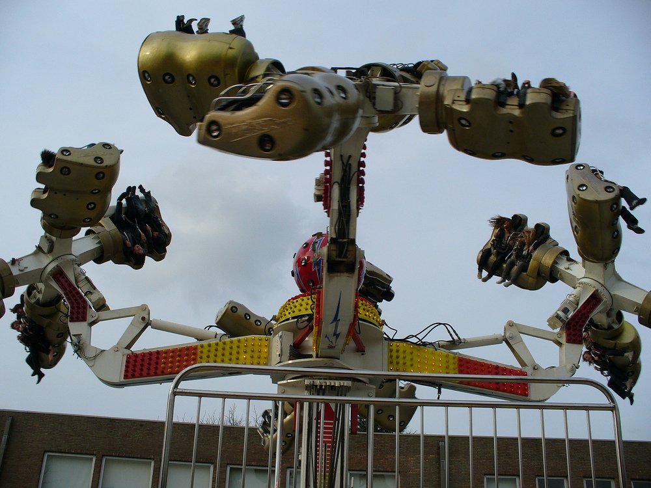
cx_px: 326
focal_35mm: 37
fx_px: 696
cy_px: 244
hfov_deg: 50.1
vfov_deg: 38.7
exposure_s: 1/200
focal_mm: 6.1
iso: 80
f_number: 5.6
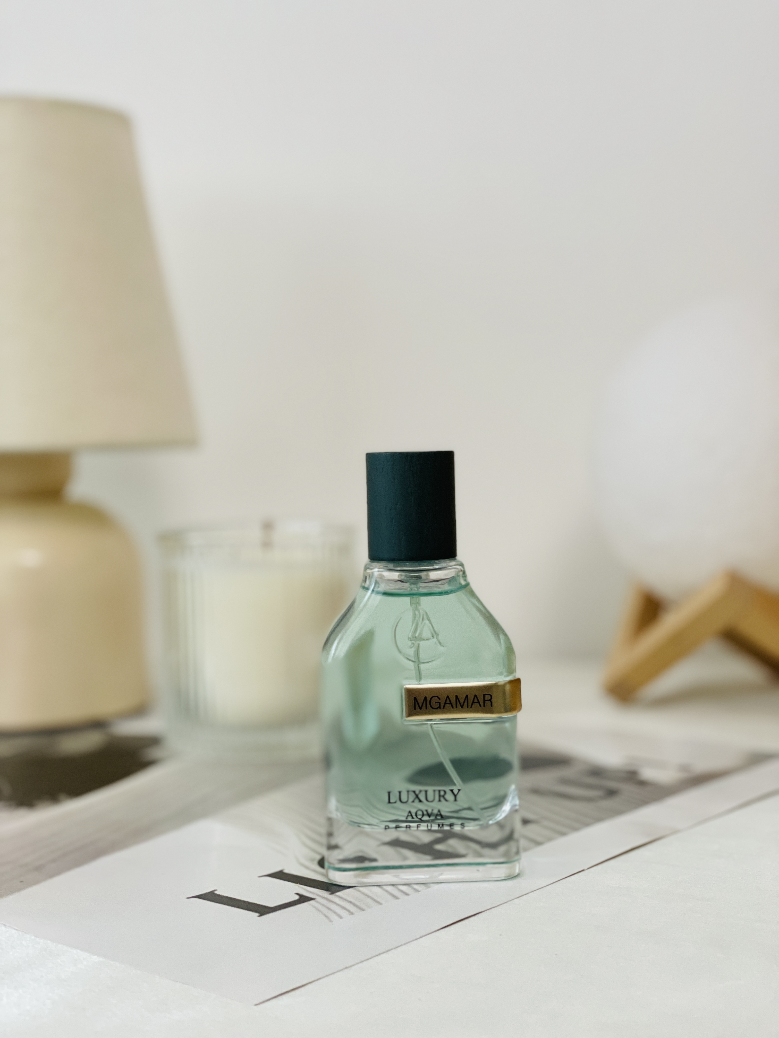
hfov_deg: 28.0
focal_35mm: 52
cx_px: 390
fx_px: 1560
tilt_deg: -2.7
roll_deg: +1.5
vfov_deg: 36.8
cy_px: 519
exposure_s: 1/100
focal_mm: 6
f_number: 2
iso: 200
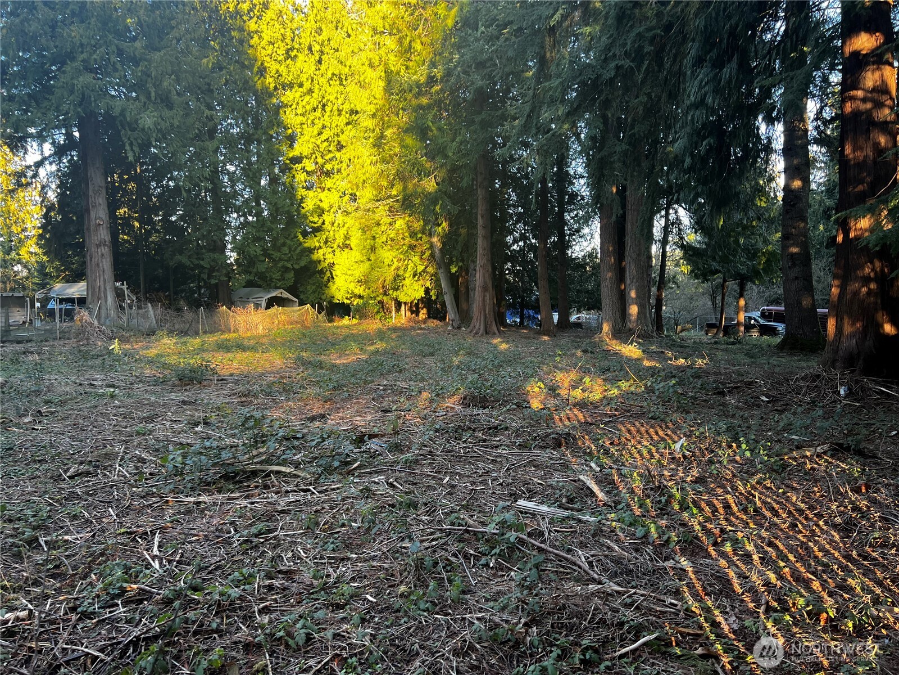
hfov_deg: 67.3
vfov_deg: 53.1
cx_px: 450
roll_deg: +0.2
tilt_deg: -4.2
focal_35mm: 26
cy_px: 338
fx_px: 675
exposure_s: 1/121
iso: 80
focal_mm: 5.7
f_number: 1.5
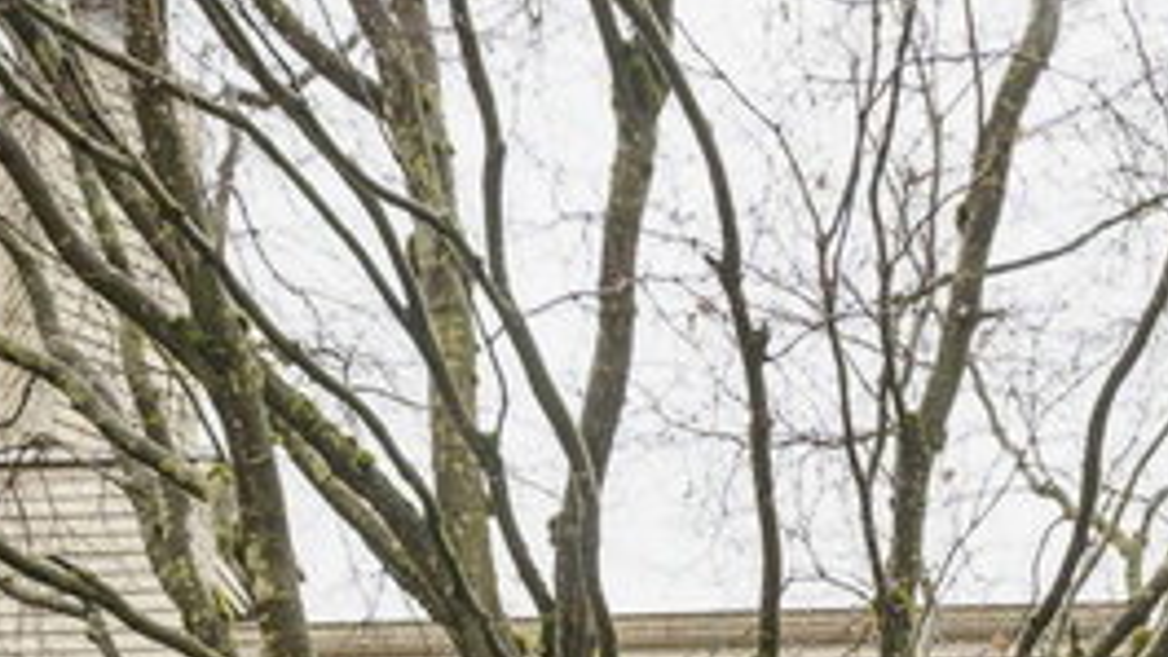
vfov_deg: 18.0
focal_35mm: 57
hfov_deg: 34.5
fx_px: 1765
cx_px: 1062
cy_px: 1083
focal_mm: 18
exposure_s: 1/30
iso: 320
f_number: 7.1
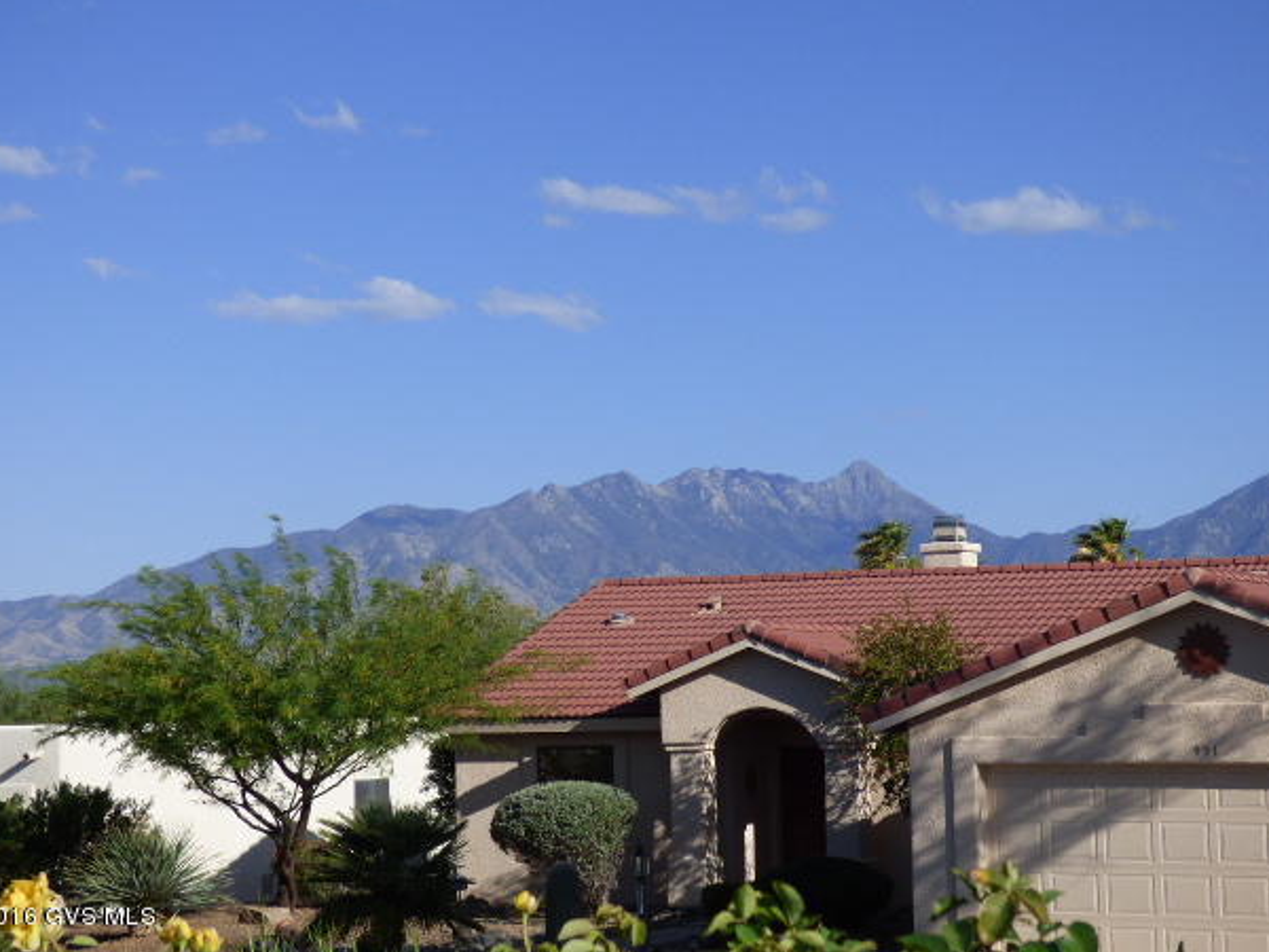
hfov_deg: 24.4
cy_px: 451
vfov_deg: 18.4
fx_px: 2933
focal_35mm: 80
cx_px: 624
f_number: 4.3
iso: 100
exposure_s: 1/1000
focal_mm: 12.7
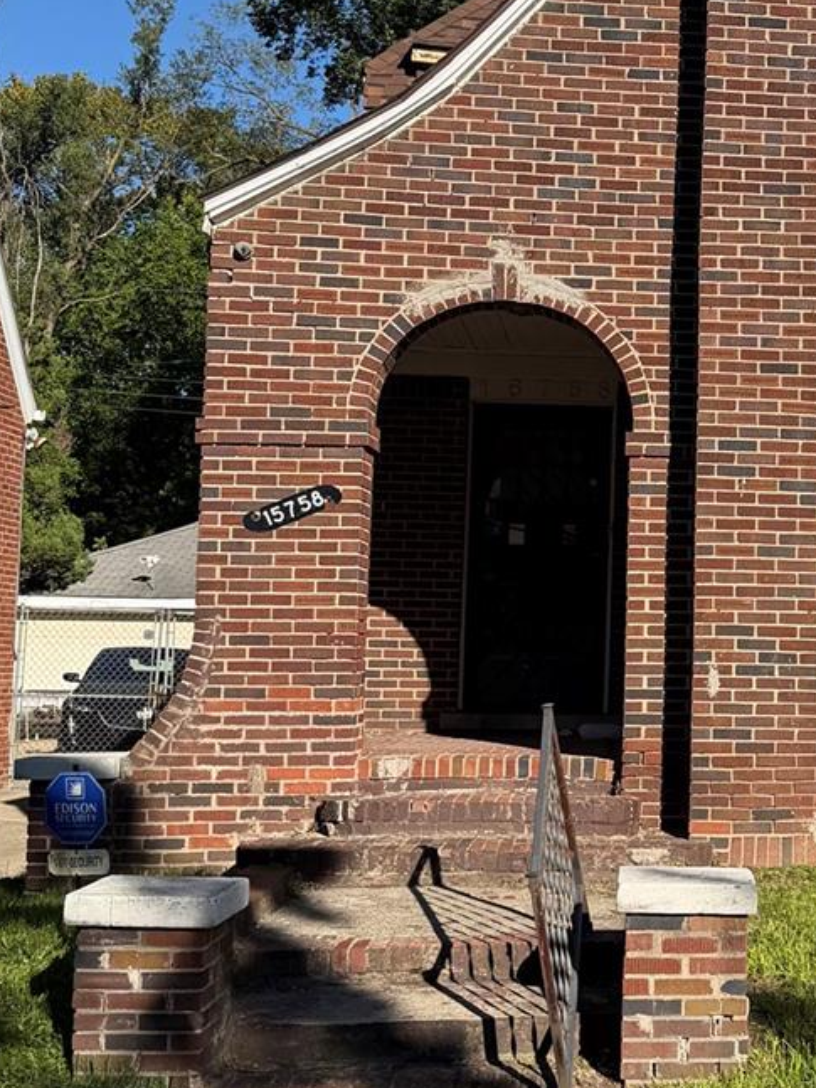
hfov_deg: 24.5
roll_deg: -1.3
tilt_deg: +6.2
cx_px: 814
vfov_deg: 33.8
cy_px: 491
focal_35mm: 57
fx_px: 1792
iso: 80
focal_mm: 6.76
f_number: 1.78
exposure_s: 1/4405
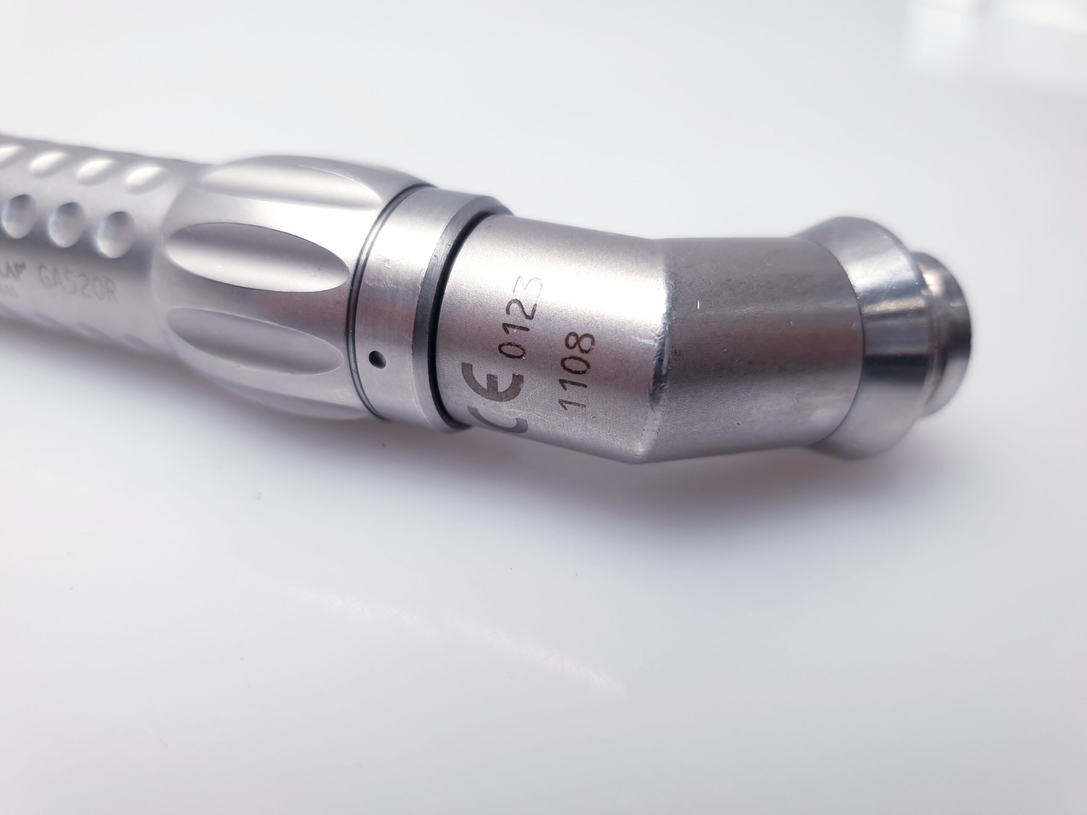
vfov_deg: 53.1
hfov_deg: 67.3
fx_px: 816
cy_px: 408
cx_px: 544
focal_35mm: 26
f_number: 1.5
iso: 50
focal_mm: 4.3
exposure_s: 1/107
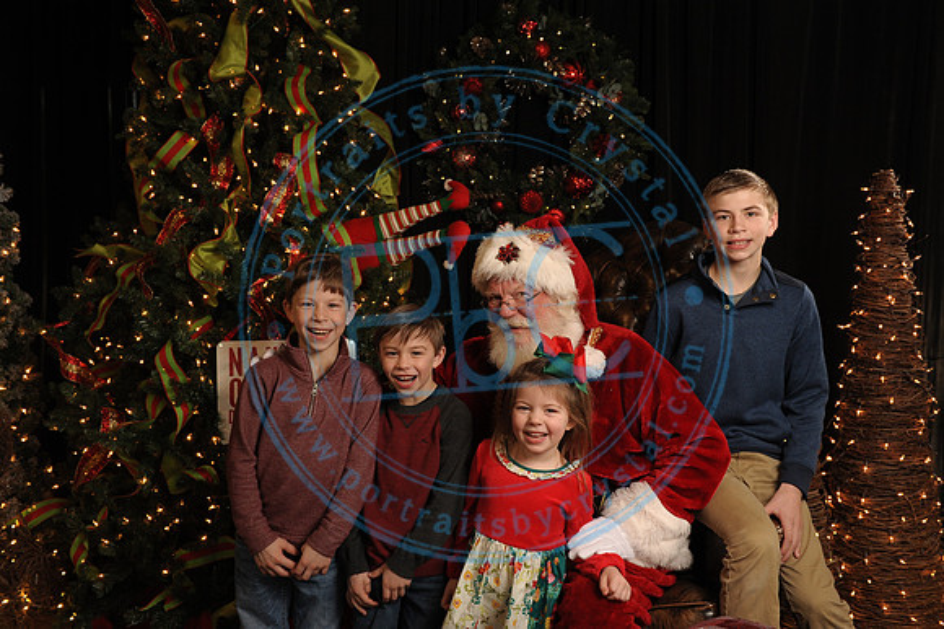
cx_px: 472
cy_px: 314
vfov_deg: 41.1
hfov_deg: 58.7
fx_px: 839
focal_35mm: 32
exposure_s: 1/125
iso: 1000
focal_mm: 32
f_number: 5.6
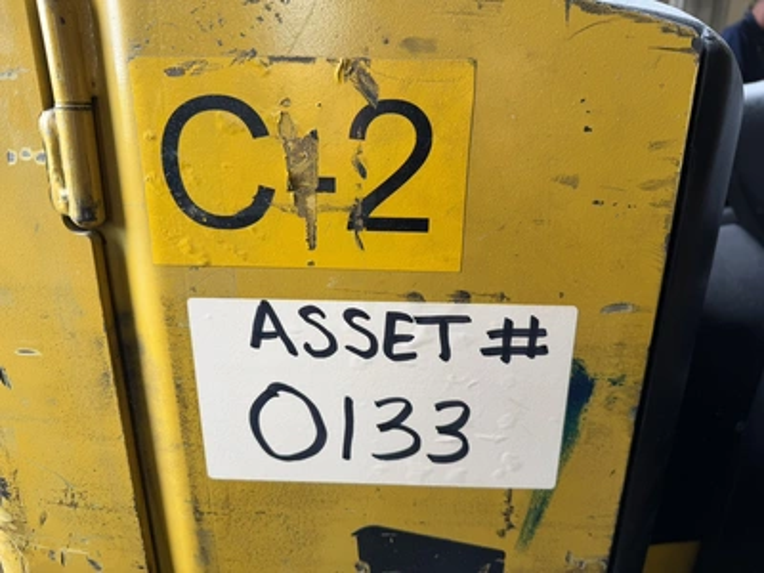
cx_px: 382
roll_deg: +0.3
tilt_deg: -16.1
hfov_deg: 71.6
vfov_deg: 56.8
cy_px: 286
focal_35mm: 24
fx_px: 530
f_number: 1.78
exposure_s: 1/121
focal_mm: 6.76
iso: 64
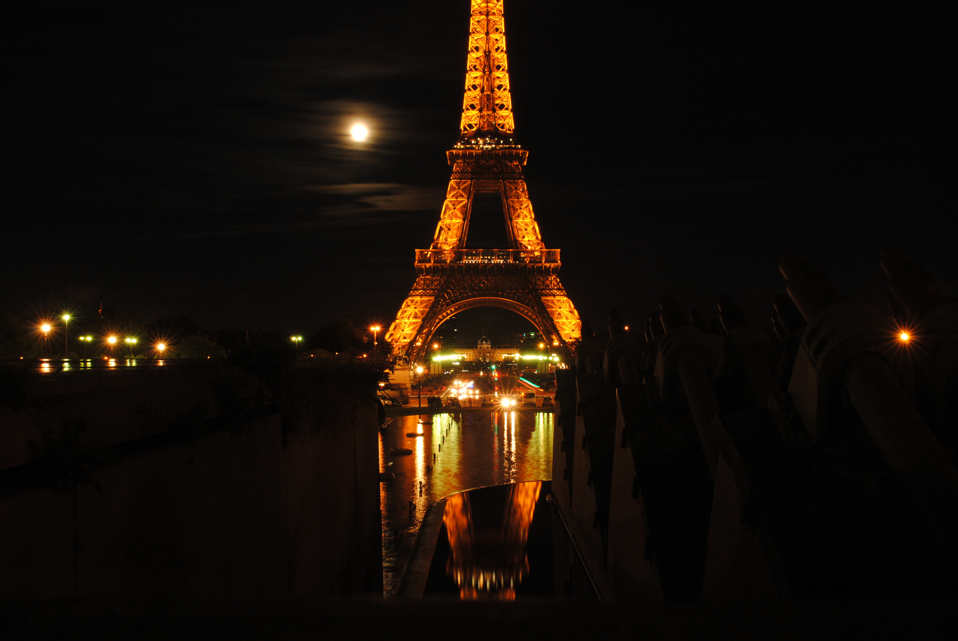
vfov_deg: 37.0
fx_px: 959
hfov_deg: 53.1
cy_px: 320
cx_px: 479
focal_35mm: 36
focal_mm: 24
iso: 100
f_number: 13
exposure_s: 10
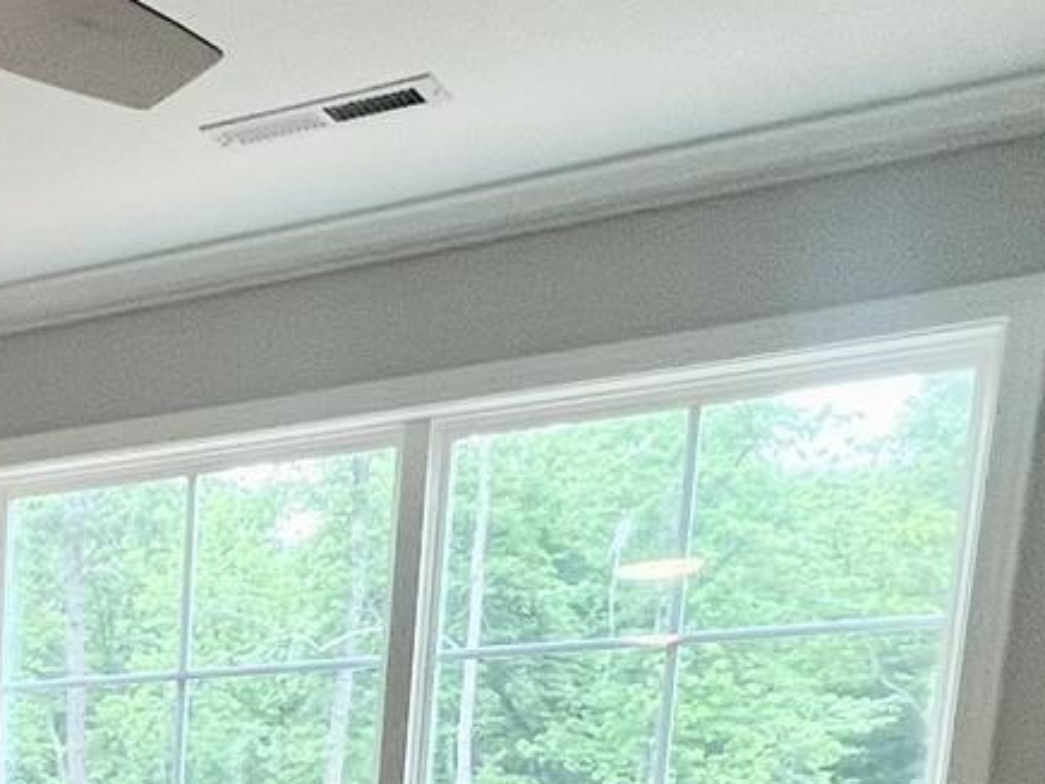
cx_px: -530
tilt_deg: -10.2
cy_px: 1240
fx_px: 1841
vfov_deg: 20.0
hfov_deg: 24.5
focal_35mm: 61
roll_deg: +1.1
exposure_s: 1/120
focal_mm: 1.57
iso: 100
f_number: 1.8
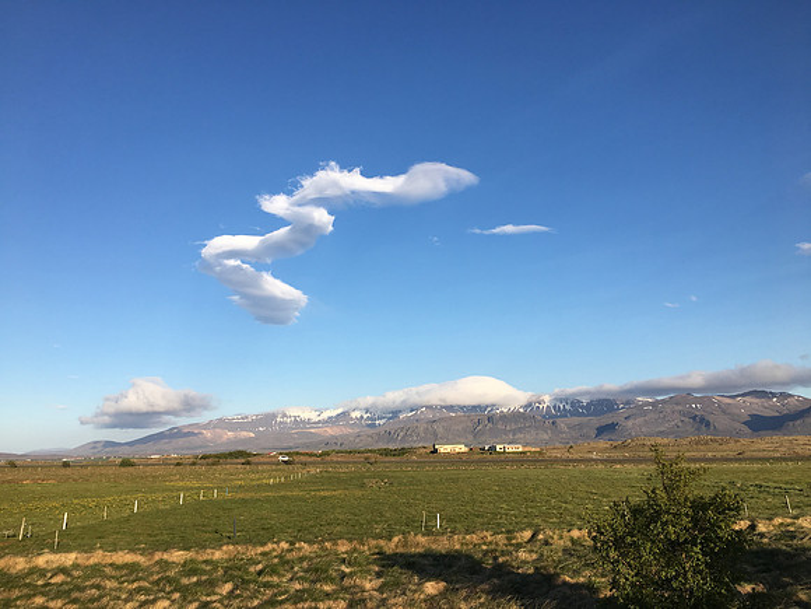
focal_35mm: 29
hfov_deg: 61.7
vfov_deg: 48.2
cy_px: 304
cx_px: 406
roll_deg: +2.1
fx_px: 679
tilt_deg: +10.7
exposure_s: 1/1399
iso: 25
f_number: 2.2
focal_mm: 4.15
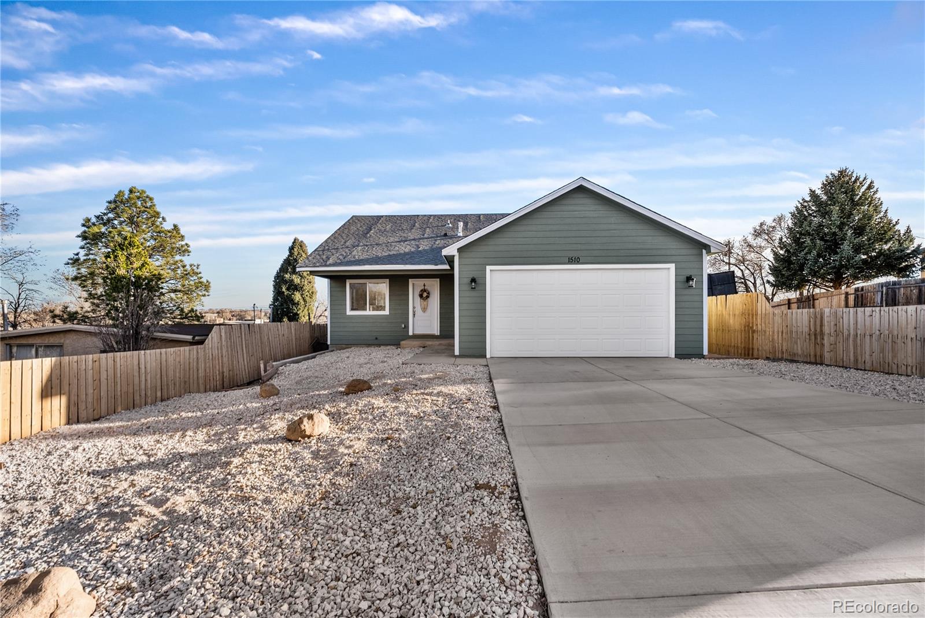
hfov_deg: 96.7
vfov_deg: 73.8
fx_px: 411
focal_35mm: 16
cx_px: 462
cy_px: 309
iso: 200
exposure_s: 1/200
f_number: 8
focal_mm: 16
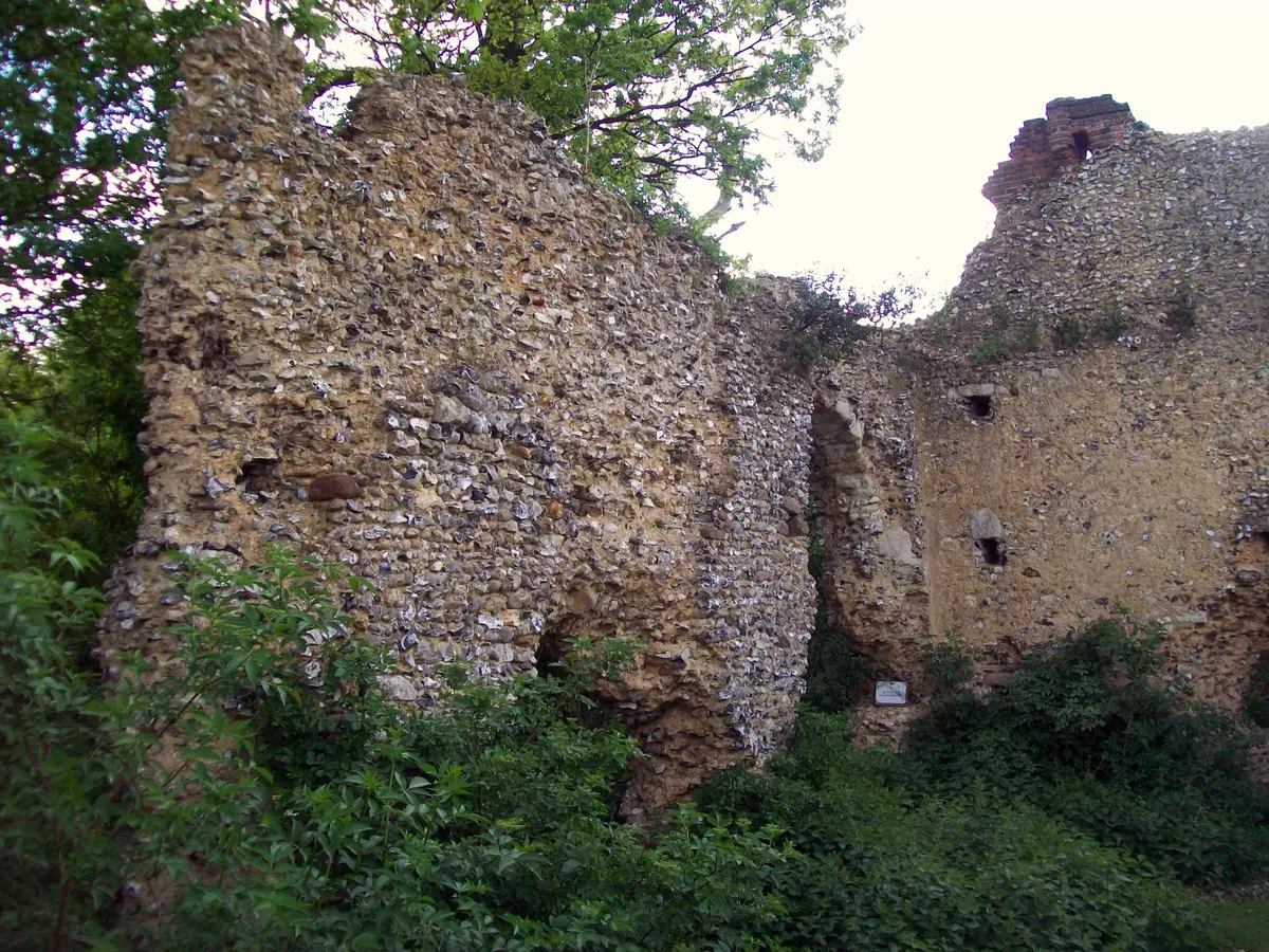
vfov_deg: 39.7
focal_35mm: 36
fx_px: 1320
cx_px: 634
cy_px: 476
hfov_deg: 51.4
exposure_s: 1/250
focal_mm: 6
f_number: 2.7
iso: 64
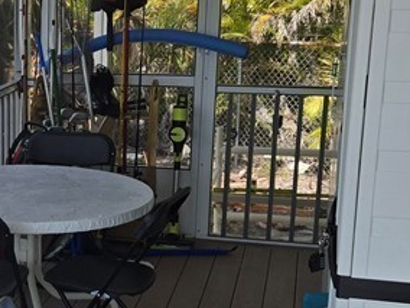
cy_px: 215
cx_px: -23
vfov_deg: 17.7
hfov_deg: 22.4
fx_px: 983
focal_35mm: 83
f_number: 1.8
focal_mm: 5.4
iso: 25
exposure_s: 1/263
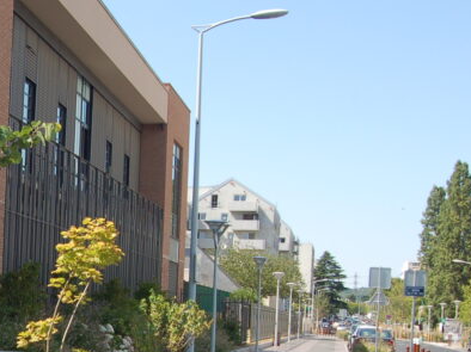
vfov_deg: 16.9
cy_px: 311
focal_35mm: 86
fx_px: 1173
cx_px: -77
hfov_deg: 21.3
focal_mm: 23
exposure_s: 1/250
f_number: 8
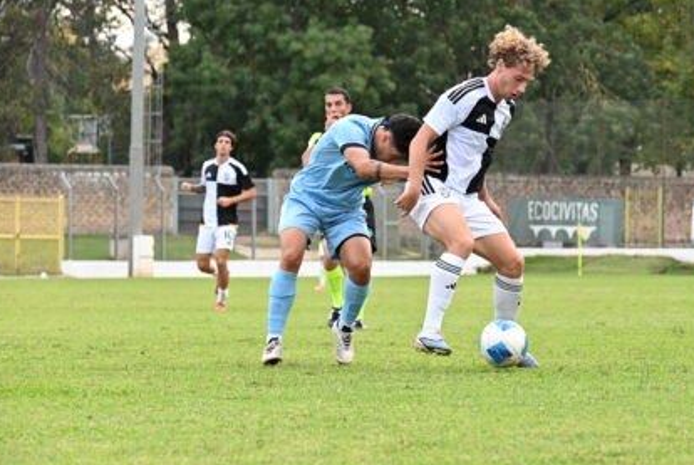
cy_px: 197
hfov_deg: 10.4
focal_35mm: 198
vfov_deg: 7.0
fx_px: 3821
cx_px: 392
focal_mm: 100
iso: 500
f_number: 5
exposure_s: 1/500
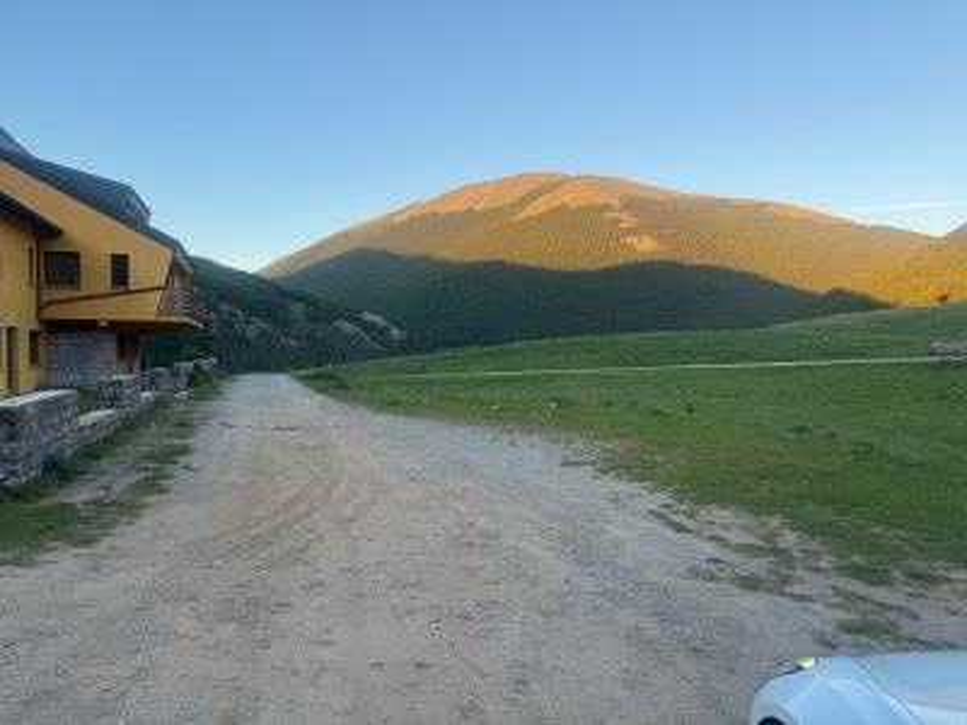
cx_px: 484
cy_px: 362
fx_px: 670
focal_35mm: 24
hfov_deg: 71.6
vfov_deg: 56.8
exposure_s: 1/399
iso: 80
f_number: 1.78
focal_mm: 6.76
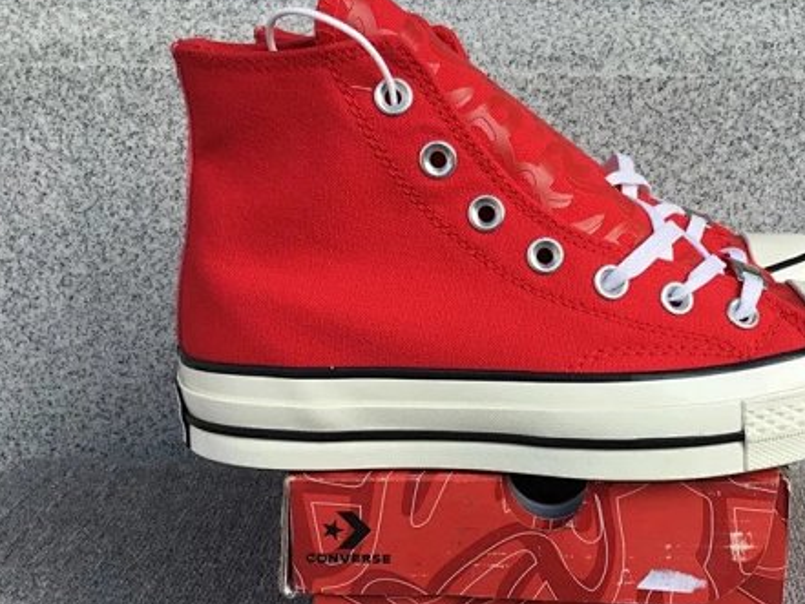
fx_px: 1047
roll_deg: +0.0
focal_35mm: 45
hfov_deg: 41.4
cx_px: 546
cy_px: 381
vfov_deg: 32.0
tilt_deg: -18.9
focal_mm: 3.3
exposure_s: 1/566
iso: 25
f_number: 2.4
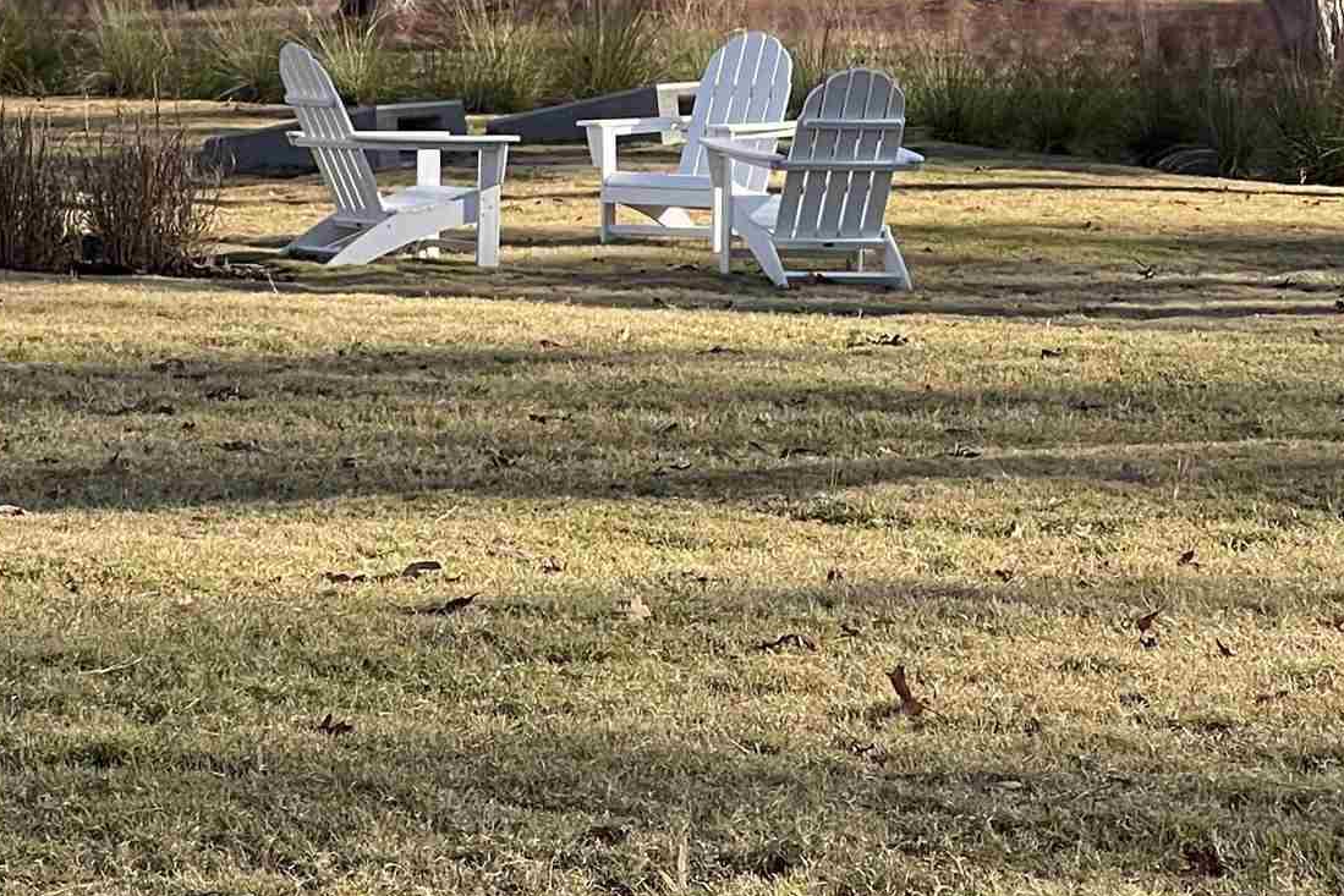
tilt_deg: -0.5
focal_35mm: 186
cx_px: -54
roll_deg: +1.5
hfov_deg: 10.9
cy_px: -323
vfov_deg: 7.3
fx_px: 6944
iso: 20
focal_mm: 7.5
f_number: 2.2
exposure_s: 1/622
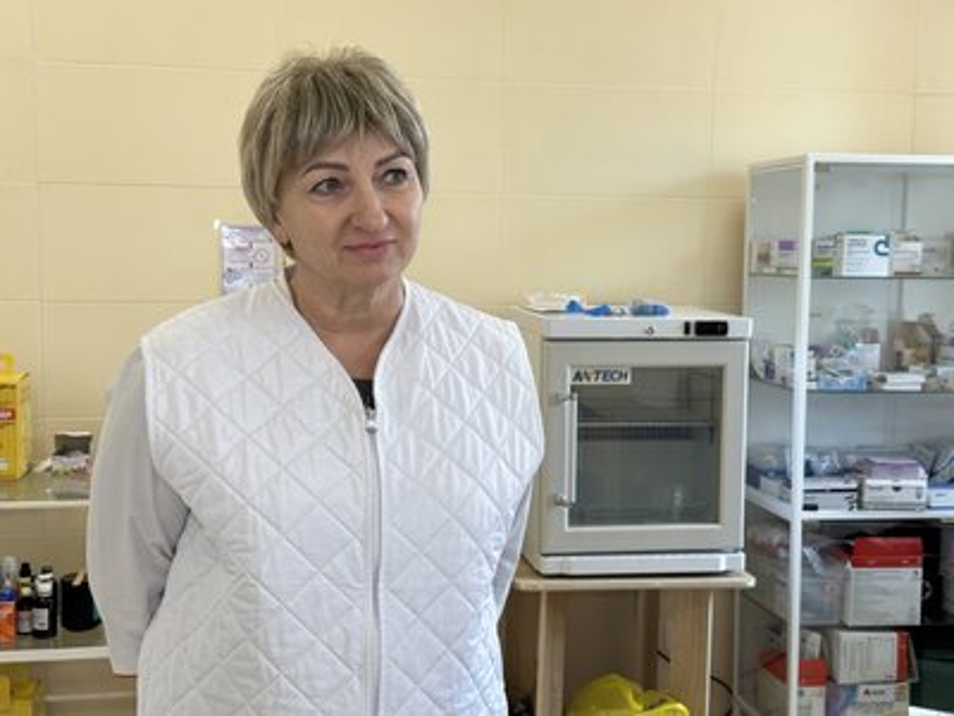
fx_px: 1323
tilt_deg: -5.1
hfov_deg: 39.7
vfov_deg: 30.3
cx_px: 477
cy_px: 358
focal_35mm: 48
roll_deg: -0.3
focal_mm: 6.86
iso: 64
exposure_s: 1/100
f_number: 1.78
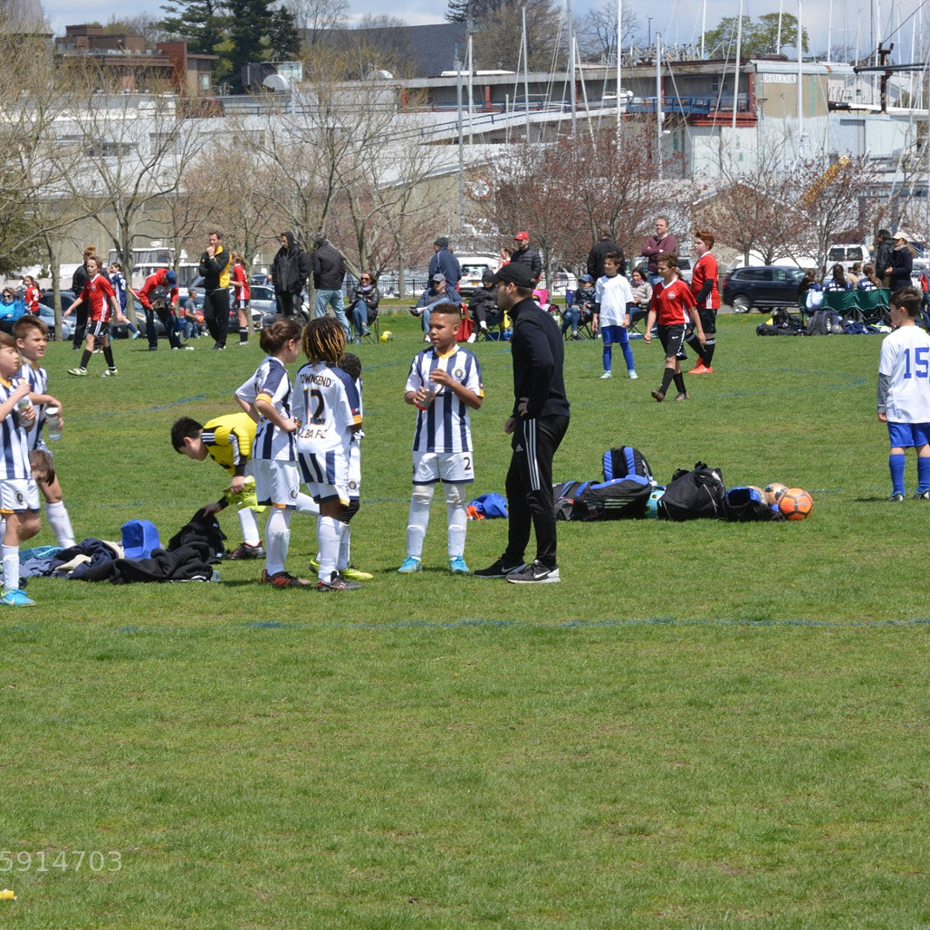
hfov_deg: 9.1
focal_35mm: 192
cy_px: 450
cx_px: 373
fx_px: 5836
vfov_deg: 9.1
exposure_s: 1/80
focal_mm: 145
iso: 280
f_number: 22
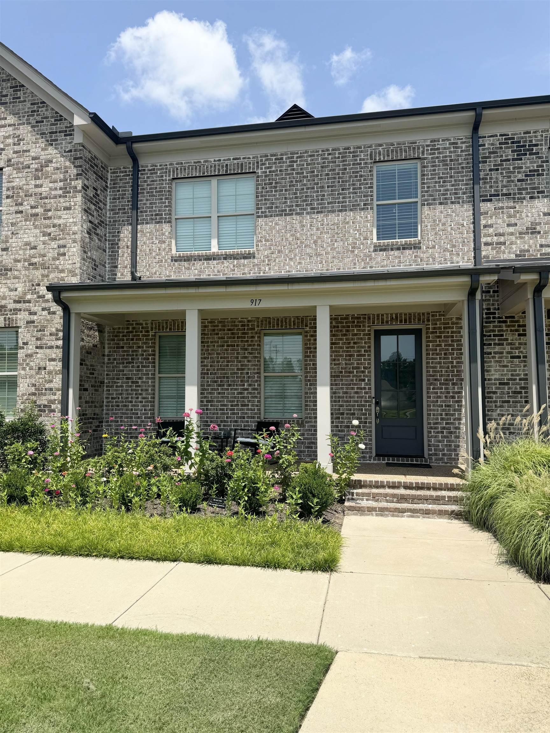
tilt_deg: +5.2
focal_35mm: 24
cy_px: 366
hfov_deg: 56.8
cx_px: 275
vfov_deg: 71.6
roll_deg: -0.9
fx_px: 508
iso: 80
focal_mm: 6.76
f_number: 1.78
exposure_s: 1/4608
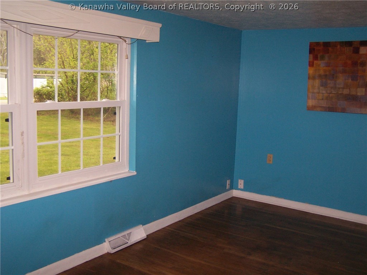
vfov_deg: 37.7
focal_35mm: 38
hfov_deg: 49.0
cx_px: 184
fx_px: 403
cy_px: 138
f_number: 2.8
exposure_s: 1/60
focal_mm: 6.3
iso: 140
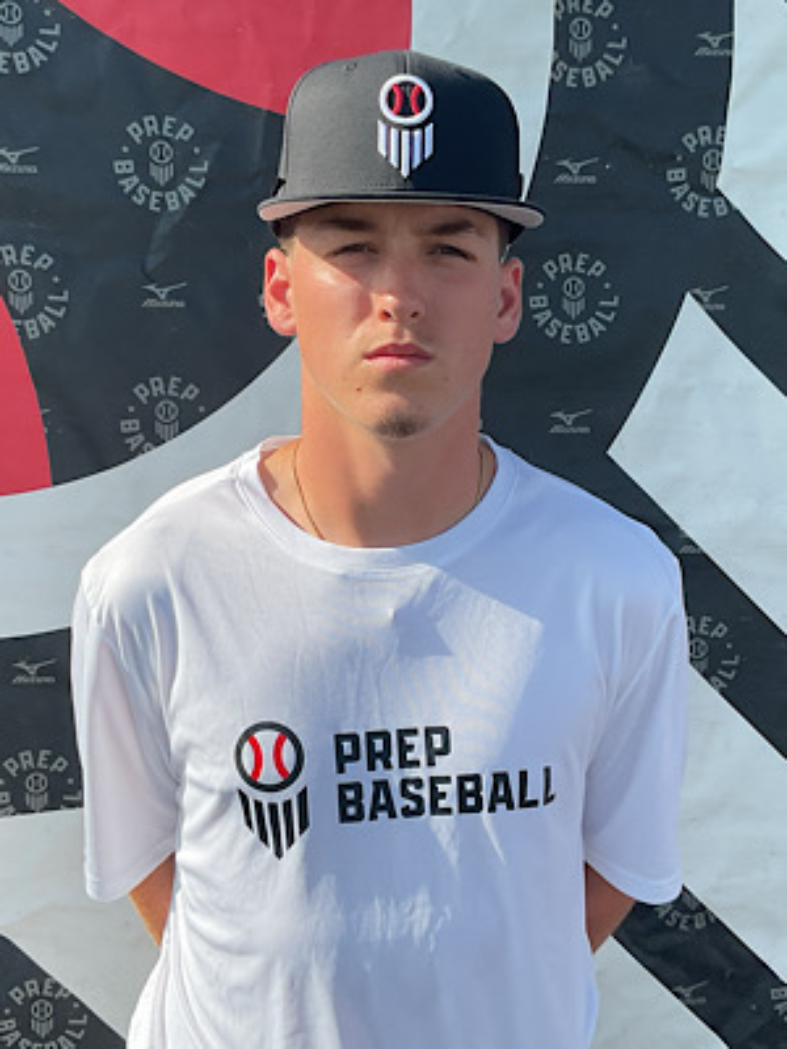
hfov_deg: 48.2
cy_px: 524
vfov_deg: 61.7
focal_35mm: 29
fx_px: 879
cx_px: 394
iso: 16
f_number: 1.8
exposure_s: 1/1121
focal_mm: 3
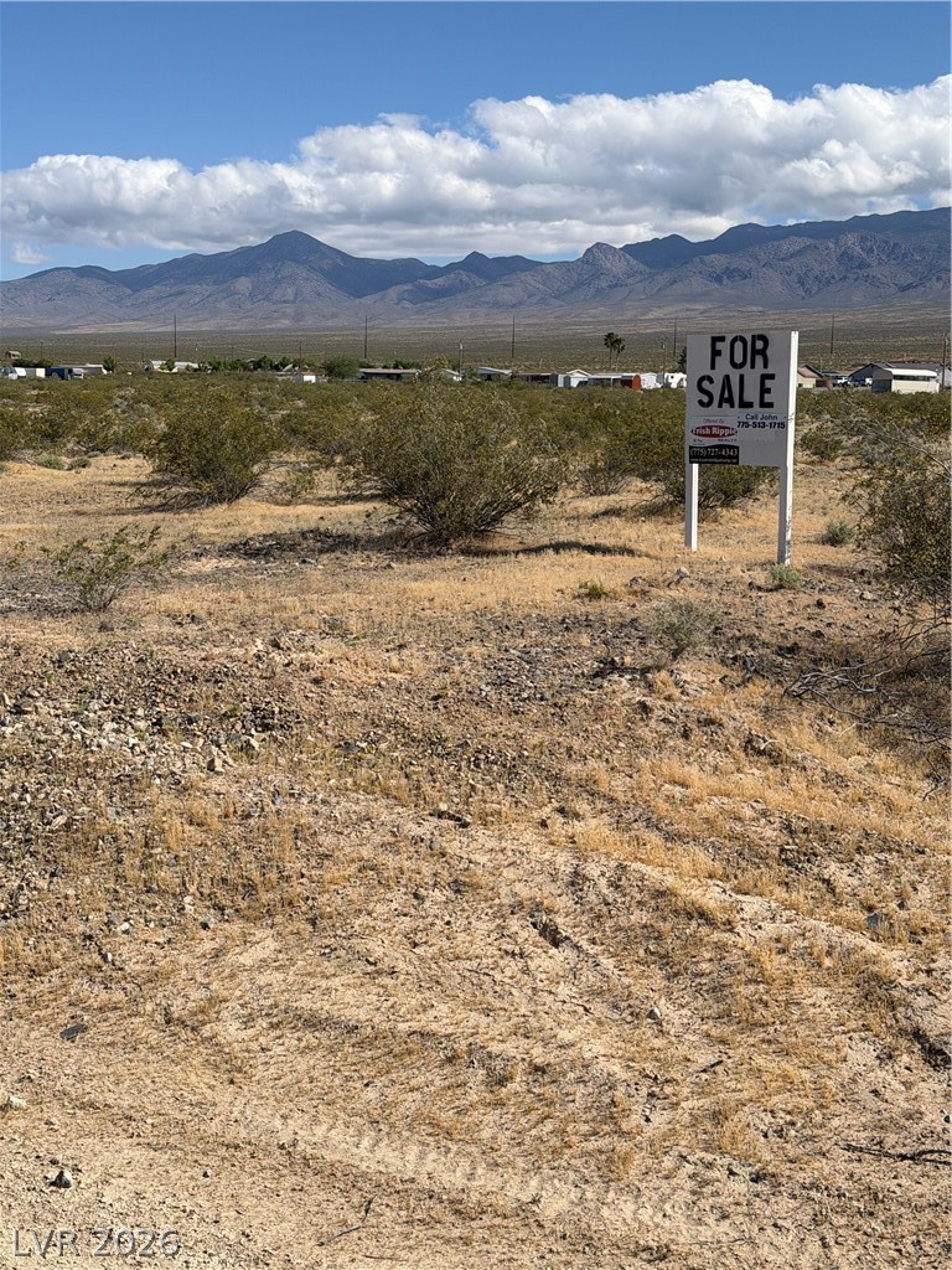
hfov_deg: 30.3
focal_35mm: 48
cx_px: 476
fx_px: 1760
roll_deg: -1.6
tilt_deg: -4.7
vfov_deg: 39.7
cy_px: 635
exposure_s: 1/7874
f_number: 1.78
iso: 64
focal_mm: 6.76
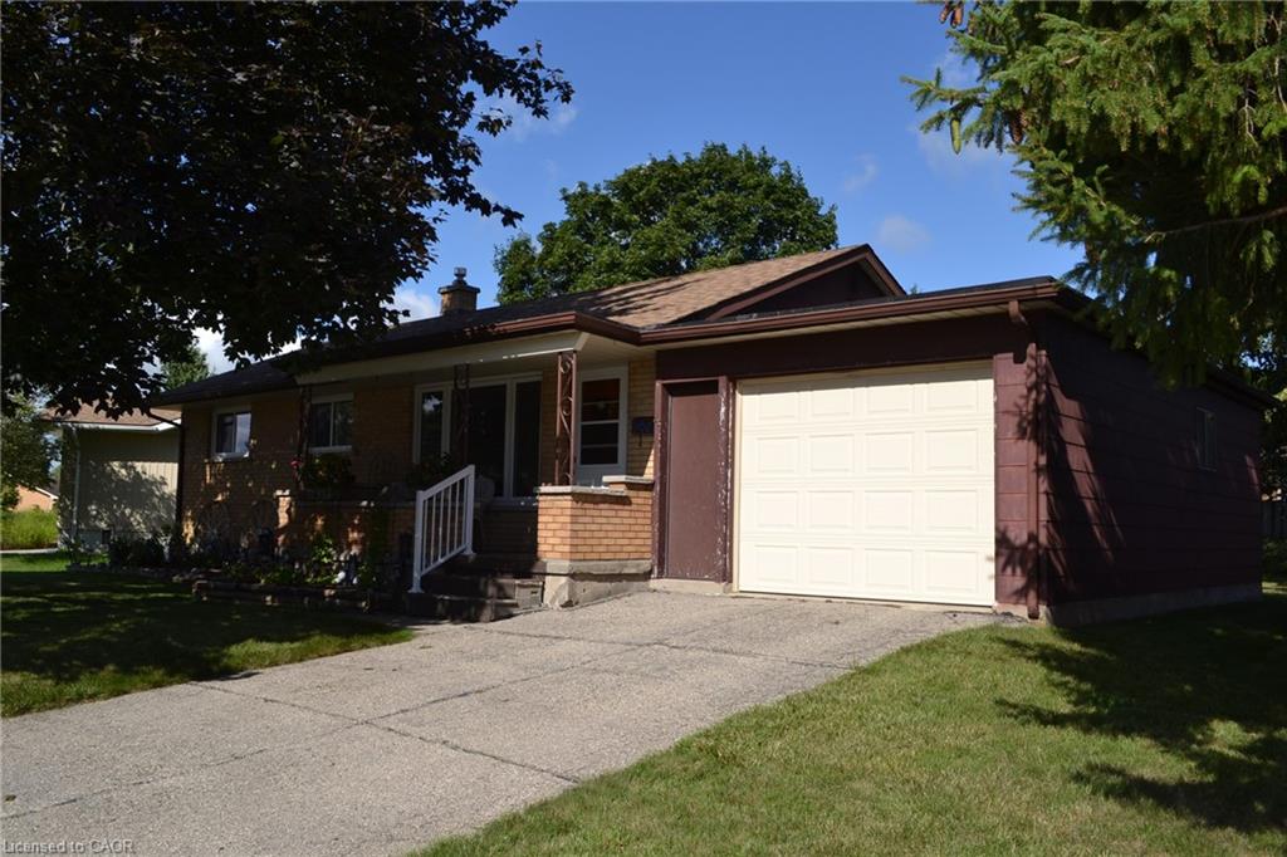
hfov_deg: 61.9
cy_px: 428
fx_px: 1072
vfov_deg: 43.6
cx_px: 644
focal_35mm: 30
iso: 100
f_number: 10
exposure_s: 1/200
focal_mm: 20
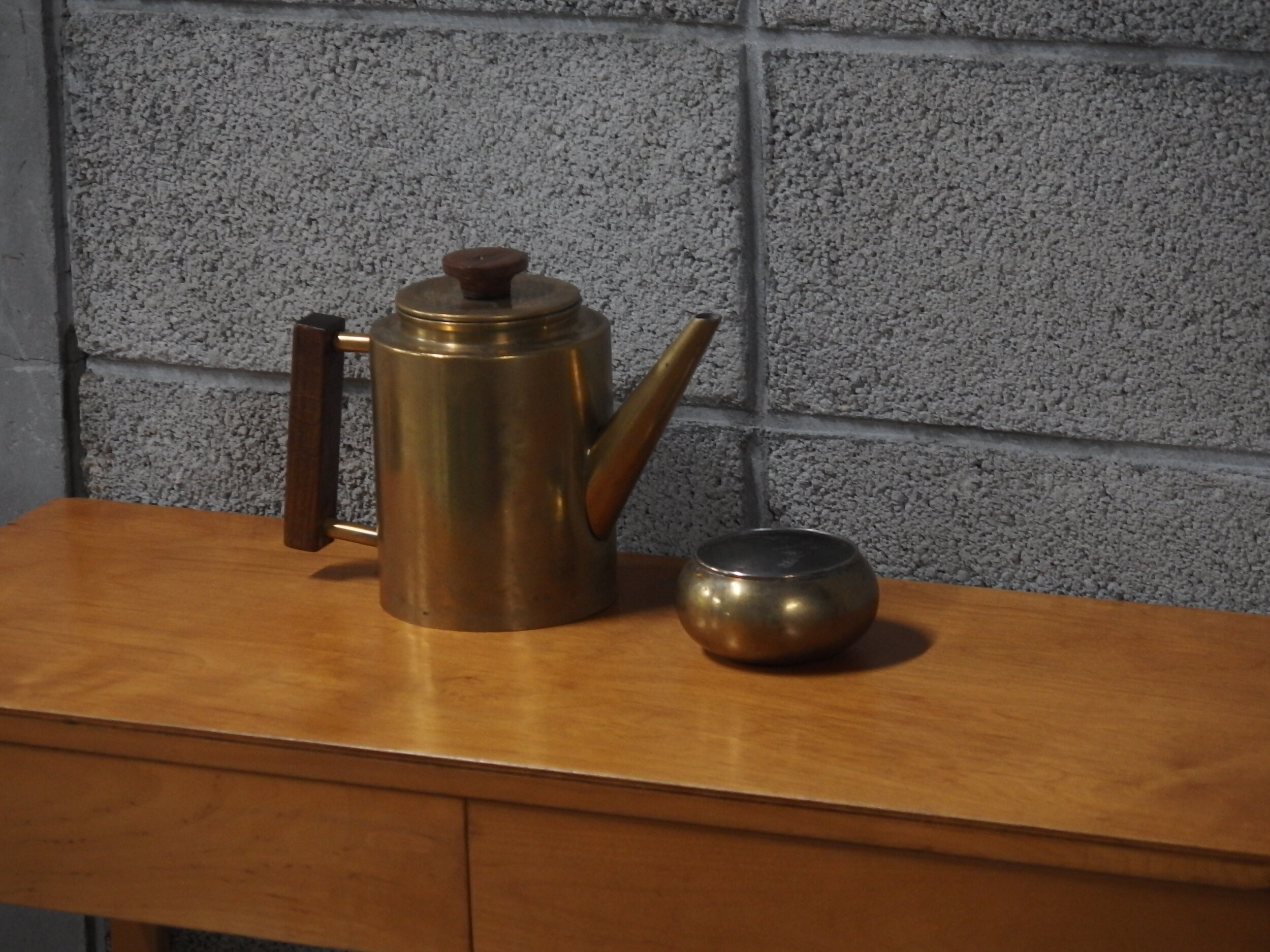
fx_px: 4769
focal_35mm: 130
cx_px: 635
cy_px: 476
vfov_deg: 11.4
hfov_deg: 15.2
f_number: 2.7
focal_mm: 23.5
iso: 400
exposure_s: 1/20
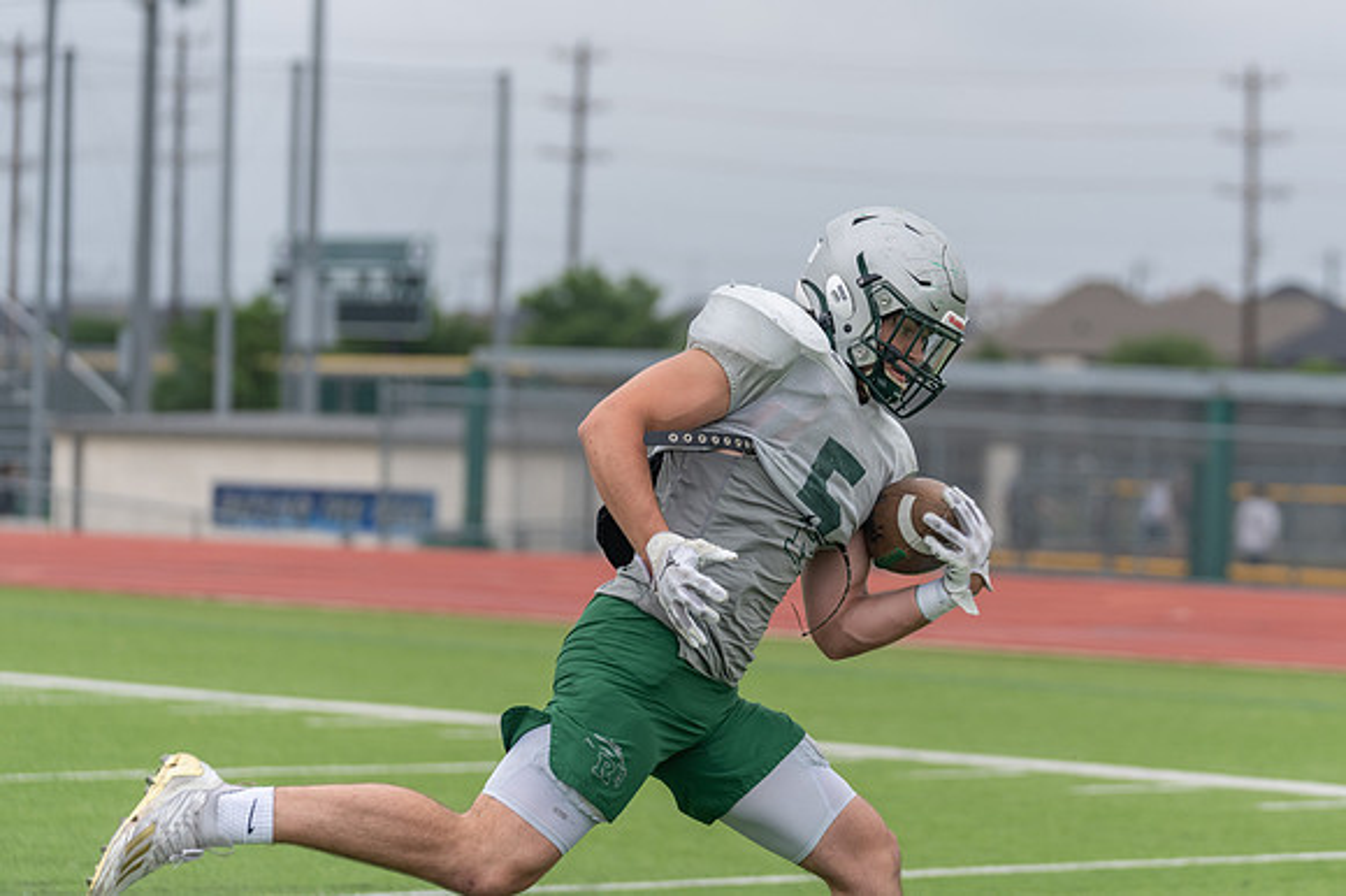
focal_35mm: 171
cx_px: 820
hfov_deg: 12.1
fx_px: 6371
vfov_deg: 8.0
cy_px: 325
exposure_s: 1/1250
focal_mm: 134
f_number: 3.5
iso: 200
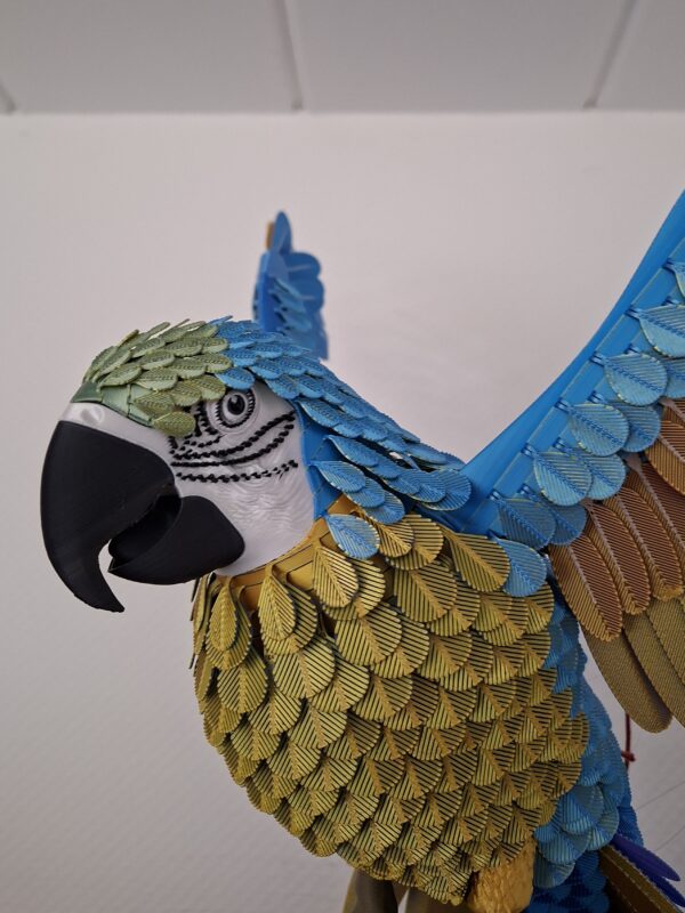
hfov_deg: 58.9
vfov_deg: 73.9
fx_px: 607
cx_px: 342
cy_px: 456
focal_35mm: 23
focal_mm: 5.54
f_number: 1.8
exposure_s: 1/50
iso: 250
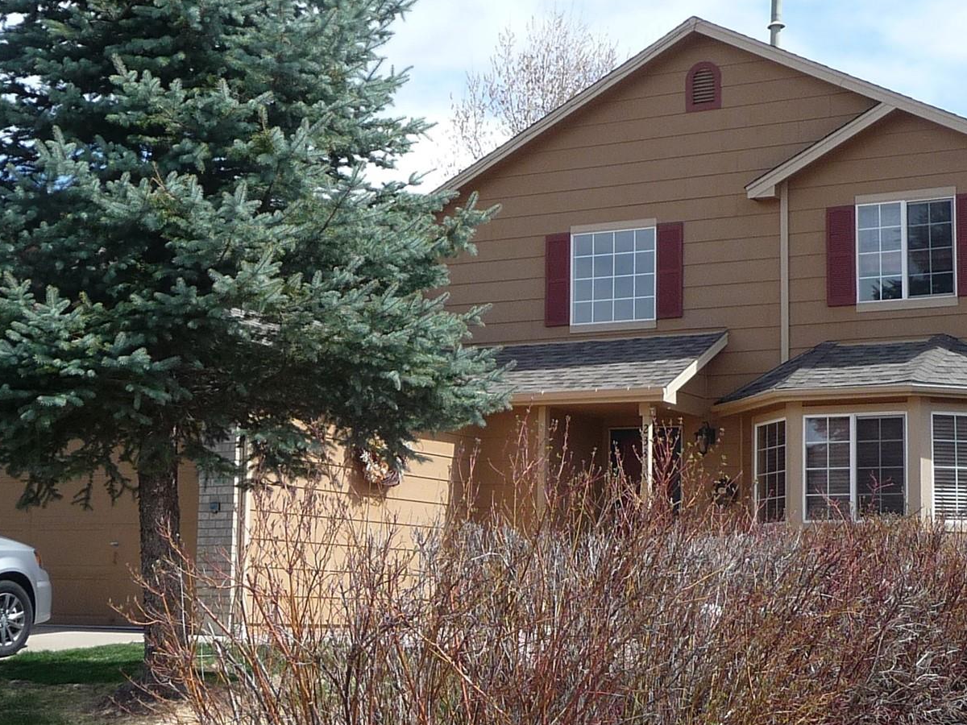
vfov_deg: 22.9
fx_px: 1788
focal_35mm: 64
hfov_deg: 30.3
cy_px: 348
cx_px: 492
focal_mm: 5
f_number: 3.4
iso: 100
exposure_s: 1/640
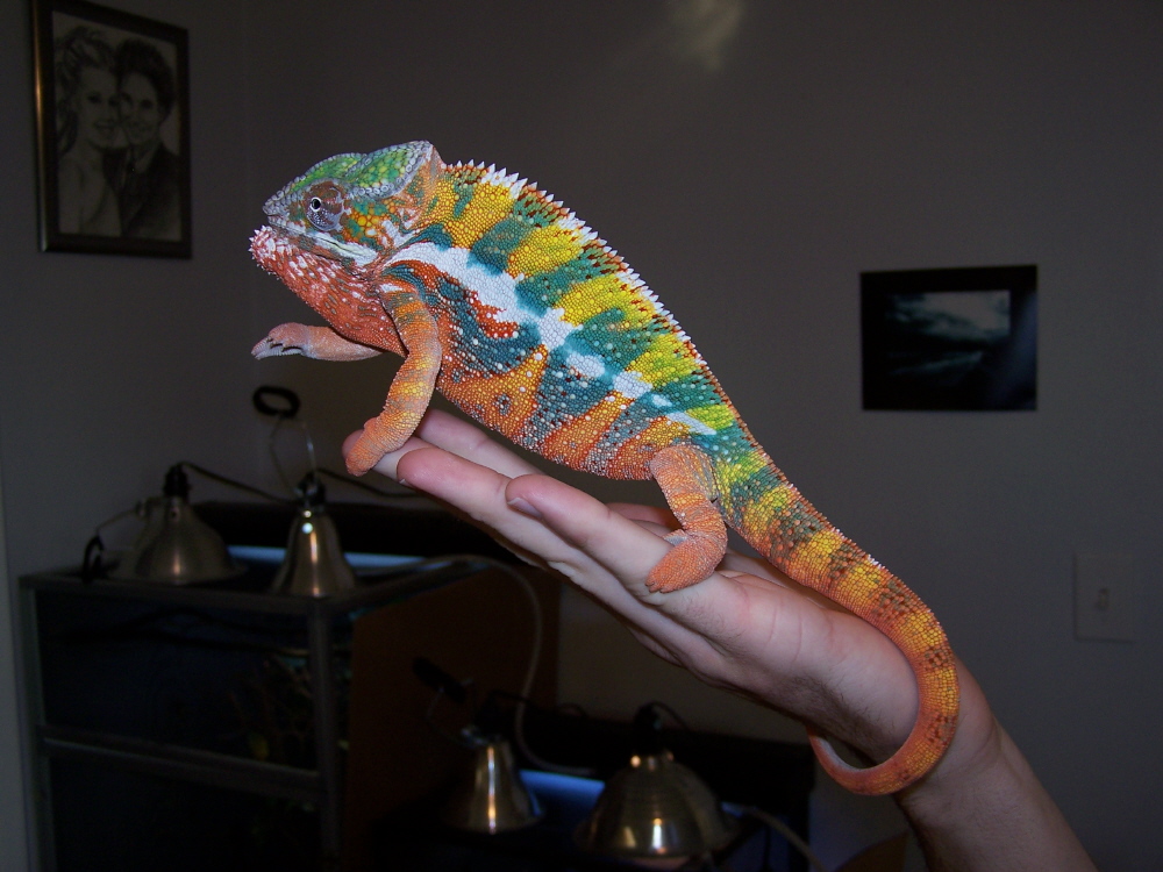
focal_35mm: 38
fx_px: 1277
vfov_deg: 37.7
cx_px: 582
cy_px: 436
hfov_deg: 49.0
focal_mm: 6.3
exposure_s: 1/60
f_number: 2.8
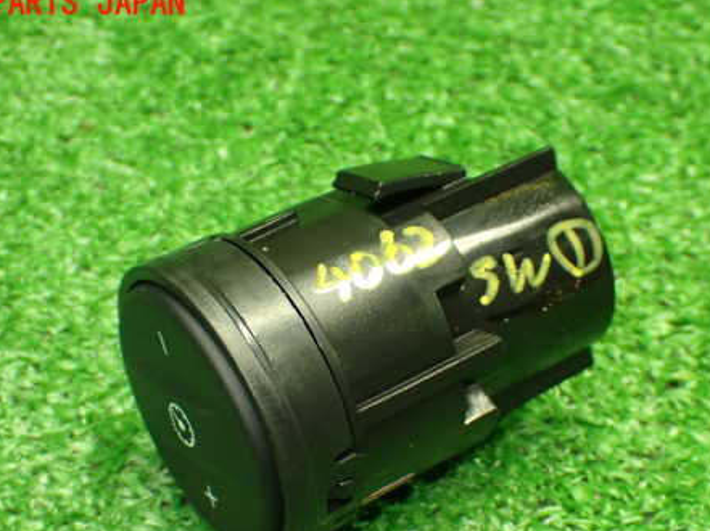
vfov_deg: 18.6
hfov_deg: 24.7
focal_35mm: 79
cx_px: 375
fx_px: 1619
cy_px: 346
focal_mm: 10.35
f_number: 3.5
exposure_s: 1/60
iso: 1000
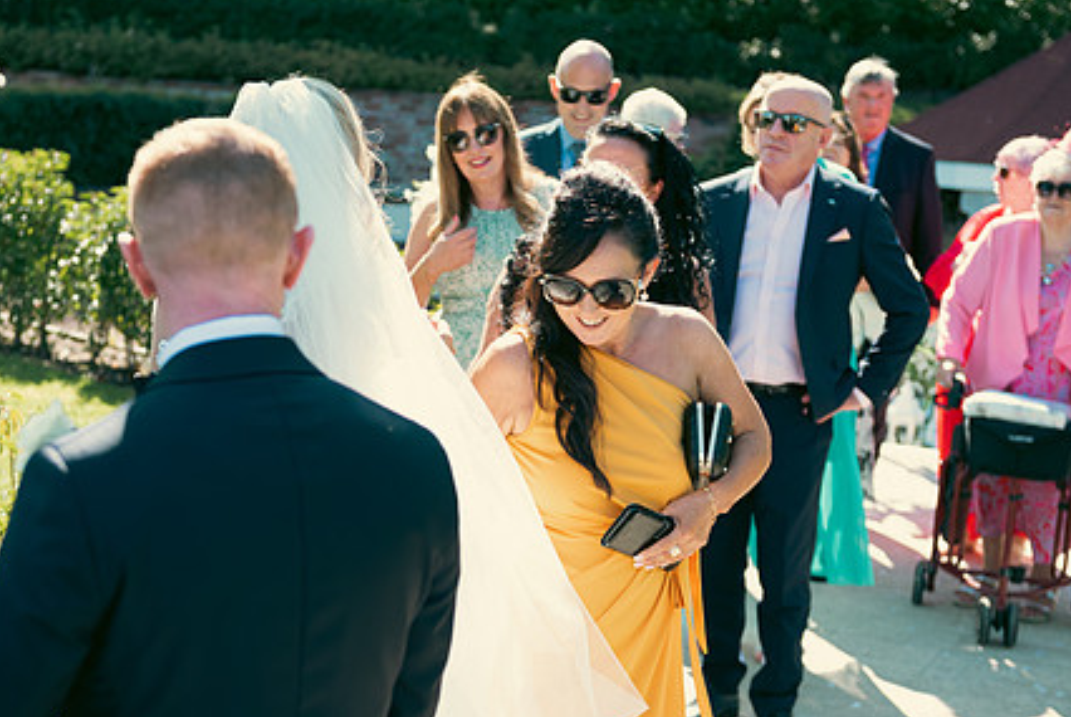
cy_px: 429
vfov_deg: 20.0
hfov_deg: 29.6
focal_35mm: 68
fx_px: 2025
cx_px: 437
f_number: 3.5
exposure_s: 1/320
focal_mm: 50
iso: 125
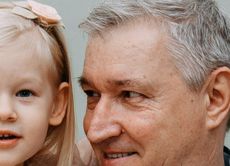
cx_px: 127
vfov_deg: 6.2
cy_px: 285
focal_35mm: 229
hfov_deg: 8.8
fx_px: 1502
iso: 160
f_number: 3.5
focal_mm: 30
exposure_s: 1/200
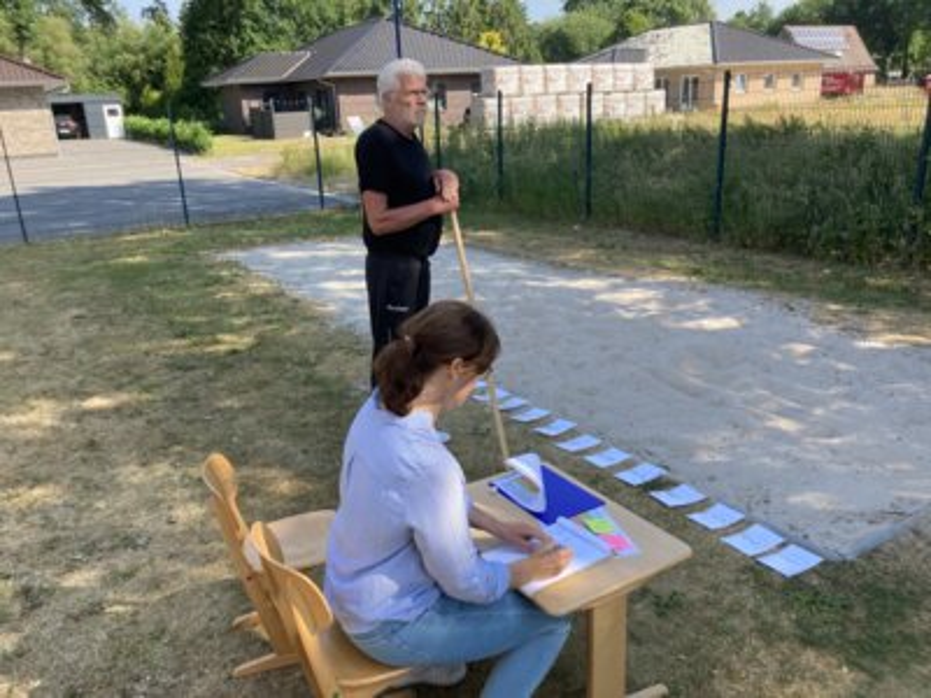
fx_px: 753
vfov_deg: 49.7
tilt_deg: -18.6
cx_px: 466
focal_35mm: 28
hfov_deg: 63.4
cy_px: 349
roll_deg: +3.2
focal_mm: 3.99
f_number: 1.8
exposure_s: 1/500
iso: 20
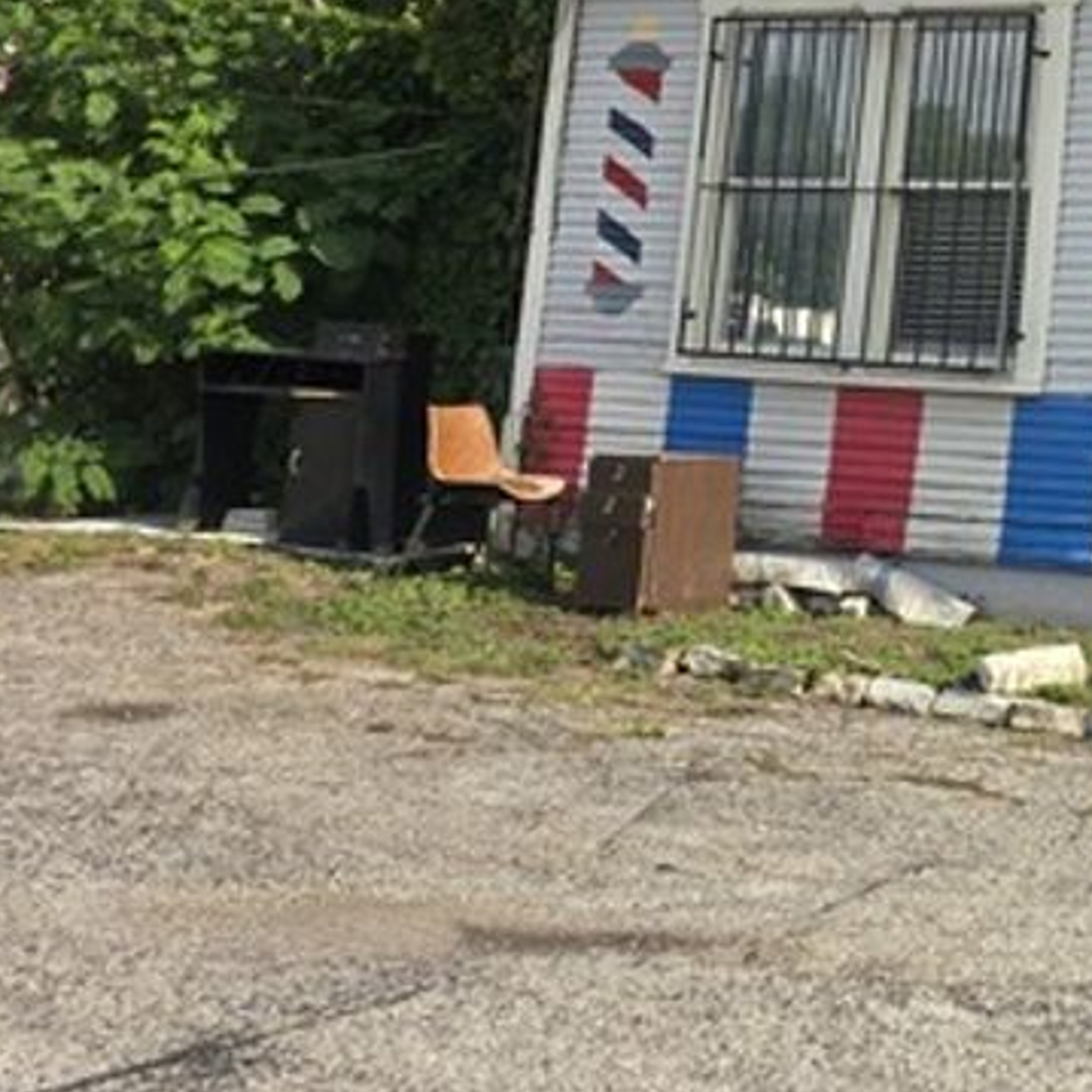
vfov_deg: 28.3
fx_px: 2070
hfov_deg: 25.0
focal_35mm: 58
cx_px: 1472
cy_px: 79
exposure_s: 1/626
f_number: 1.7
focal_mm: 6.3
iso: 12
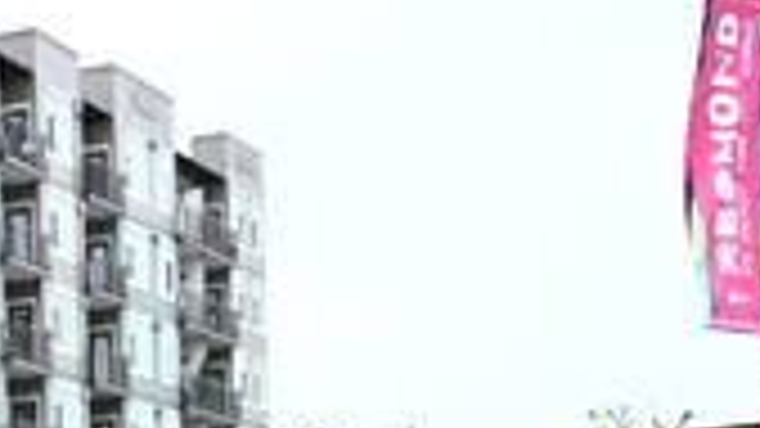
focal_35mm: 109
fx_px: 2196
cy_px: 804
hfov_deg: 17.6
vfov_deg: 10.4
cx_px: -382
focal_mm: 32
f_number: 4
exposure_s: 1/800
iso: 2000
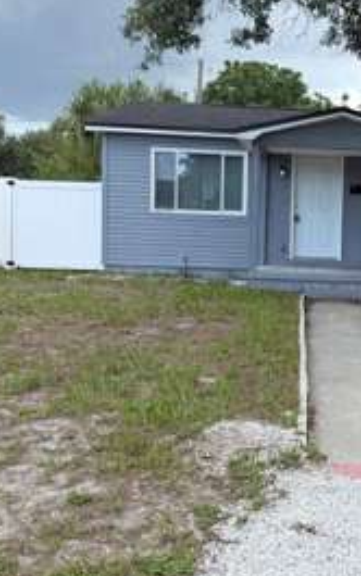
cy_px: 270
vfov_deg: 43.4
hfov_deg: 27.0
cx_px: 333
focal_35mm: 46
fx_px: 723
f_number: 1.78
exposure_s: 1/1385
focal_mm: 6.76
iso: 80
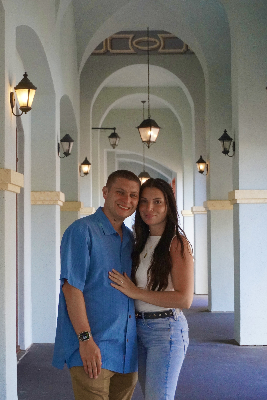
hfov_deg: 18.2
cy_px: 200
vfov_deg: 27.0
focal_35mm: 75
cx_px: 134
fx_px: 834
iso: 2500
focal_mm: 50
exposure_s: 1/160
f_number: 5.6
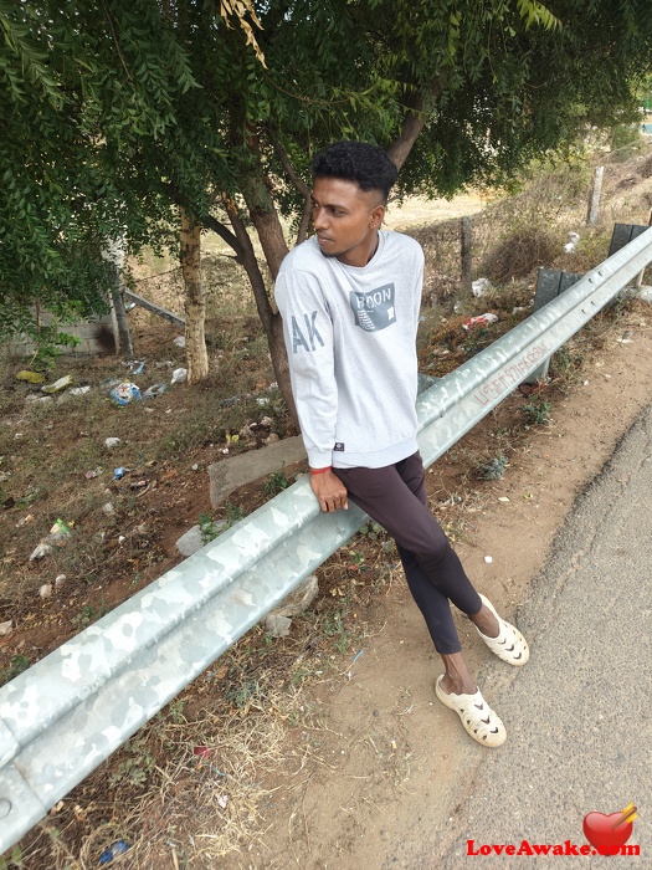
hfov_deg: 56.8
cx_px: 326
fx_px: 603
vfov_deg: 71.6
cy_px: 435
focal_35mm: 24
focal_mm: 5.59
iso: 50
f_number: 1.8
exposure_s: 1/129
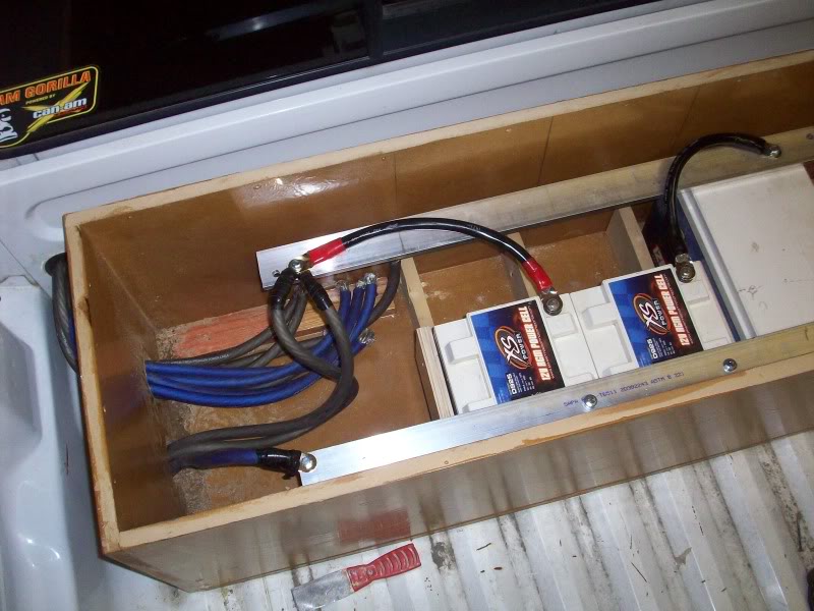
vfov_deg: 38.7
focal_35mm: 37
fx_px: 870
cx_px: 407
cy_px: 306
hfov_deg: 50.1
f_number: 2.8
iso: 200
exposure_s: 1/64
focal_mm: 6.2
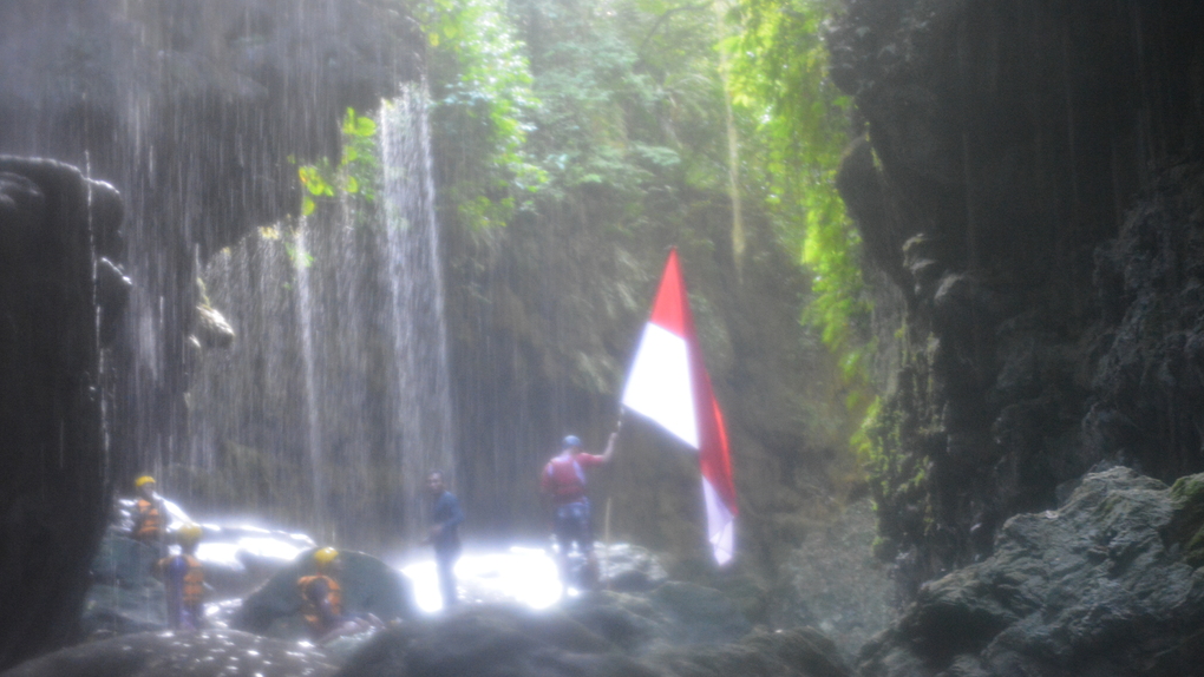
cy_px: 399
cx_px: 602
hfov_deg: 20.8
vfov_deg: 11.8
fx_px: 3274
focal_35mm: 103
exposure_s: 1/30
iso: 3200
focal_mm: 65
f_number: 4.2
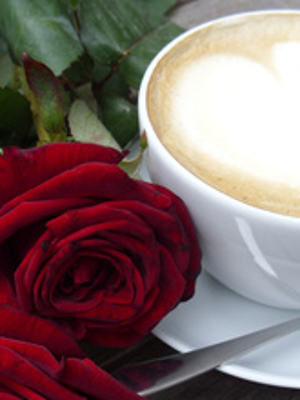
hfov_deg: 21.3
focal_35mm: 69
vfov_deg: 28.1
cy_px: 224
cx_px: 147
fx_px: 797
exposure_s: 1/296
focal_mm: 6.3
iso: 50
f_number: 2.8
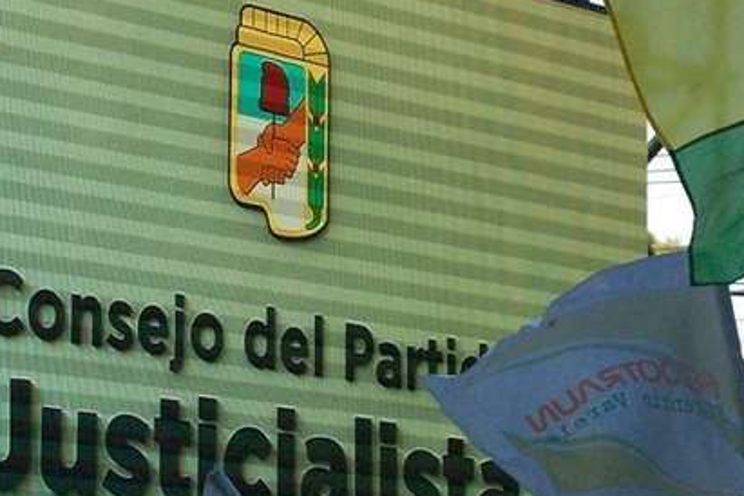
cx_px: 532
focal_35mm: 205
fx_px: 4241
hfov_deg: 10.0
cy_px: 307
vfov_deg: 6.7
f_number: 5.6
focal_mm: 55
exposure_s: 1/1600
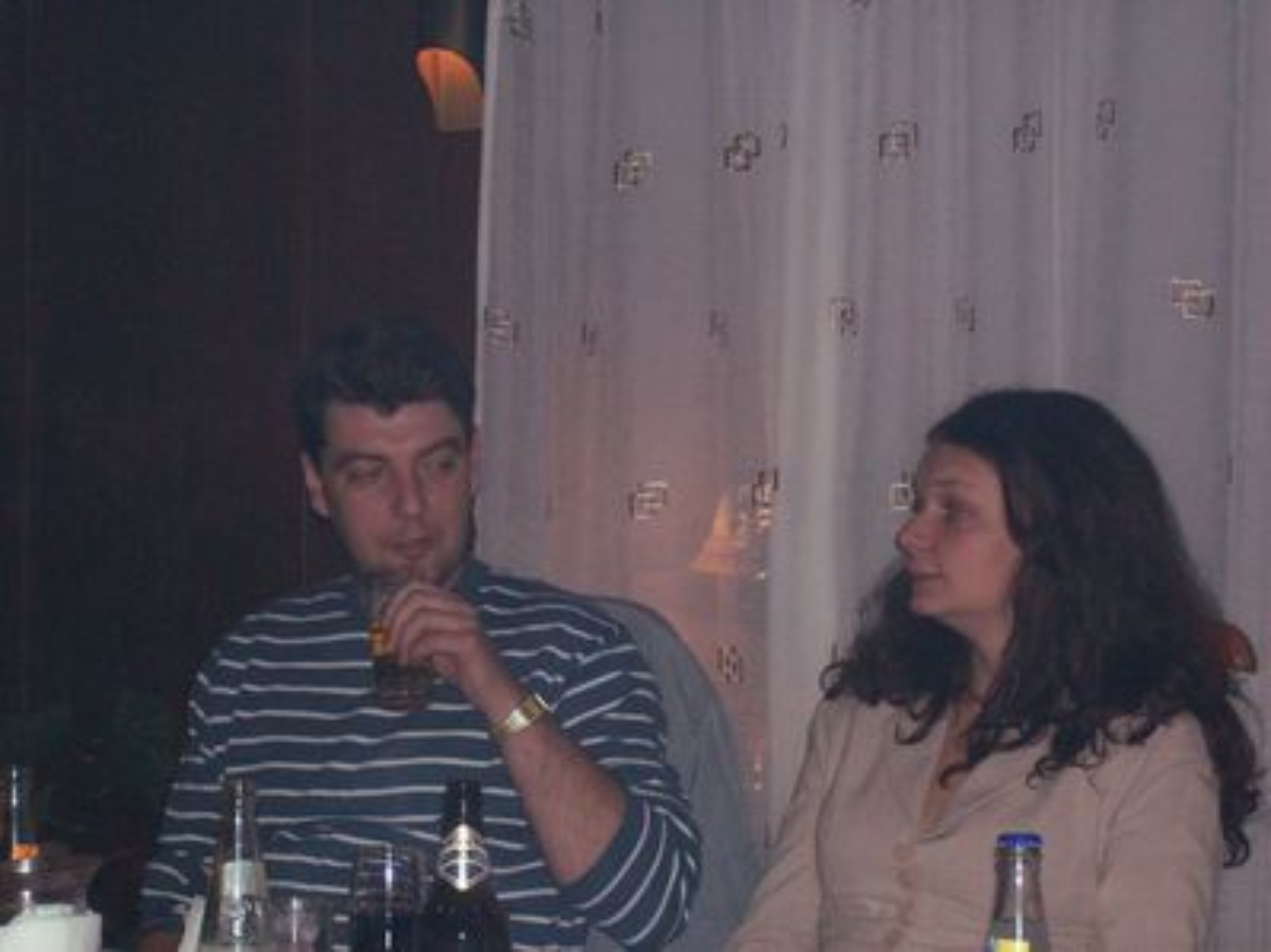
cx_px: 636
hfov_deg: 22.5
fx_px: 3193
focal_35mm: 87
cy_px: 476
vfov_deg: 17.0
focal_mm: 14.3
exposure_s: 1/109
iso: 140
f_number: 4.3
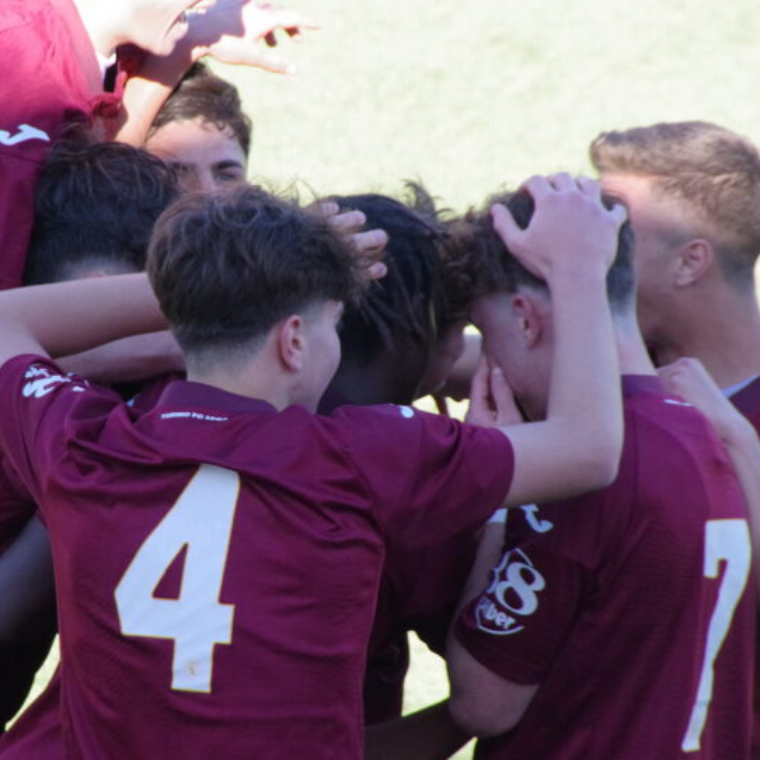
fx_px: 14953
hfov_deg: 2.9
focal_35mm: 602
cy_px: 327
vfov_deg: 2.9
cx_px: 254
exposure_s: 1/800
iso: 3200
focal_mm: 250
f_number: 9
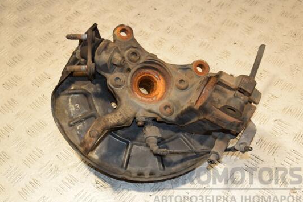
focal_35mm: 44
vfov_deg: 30.5
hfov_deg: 44.5
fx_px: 370
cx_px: 142
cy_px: 100
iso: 800
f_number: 6.3
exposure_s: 1/200
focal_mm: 26
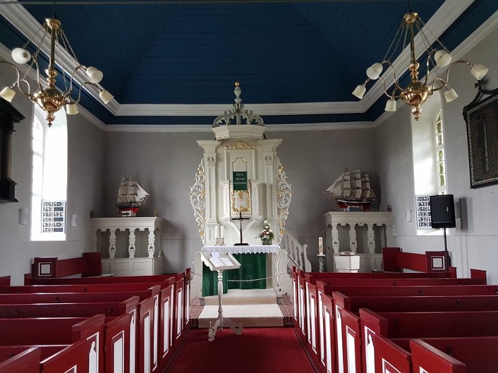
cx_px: 249
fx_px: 374
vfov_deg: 53.1
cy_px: 186
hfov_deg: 67.3
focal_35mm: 26
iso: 160
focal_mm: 4.2
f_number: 1.7
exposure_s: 1/33
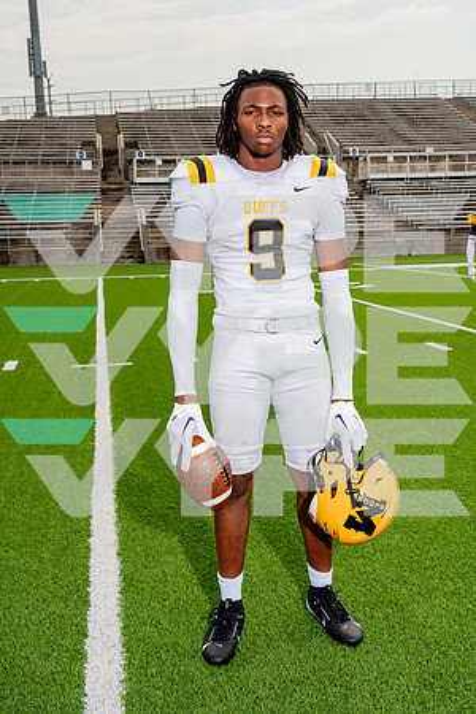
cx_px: 238
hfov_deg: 30.5
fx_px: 873
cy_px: 357
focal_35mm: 44
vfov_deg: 44.5
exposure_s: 1/250
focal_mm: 44
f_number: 8
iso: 100
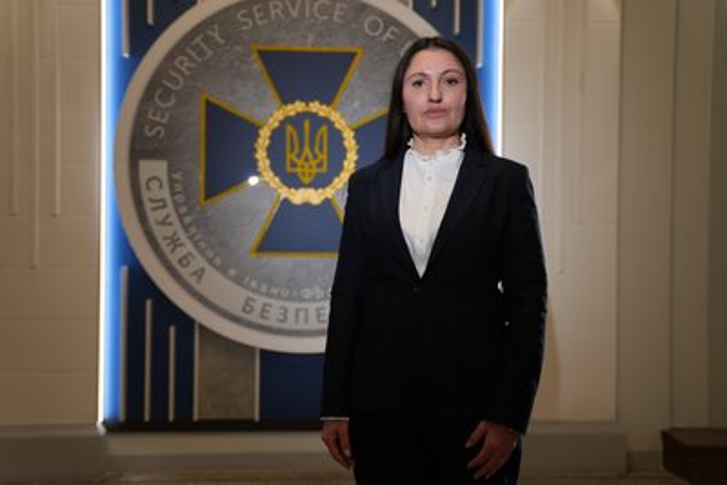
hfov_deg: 51.9
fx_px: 747
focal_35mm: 37
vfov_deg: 36.0
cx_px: 364
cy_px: 242
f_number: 2.8
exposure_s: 1/50
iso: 125
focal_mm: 37
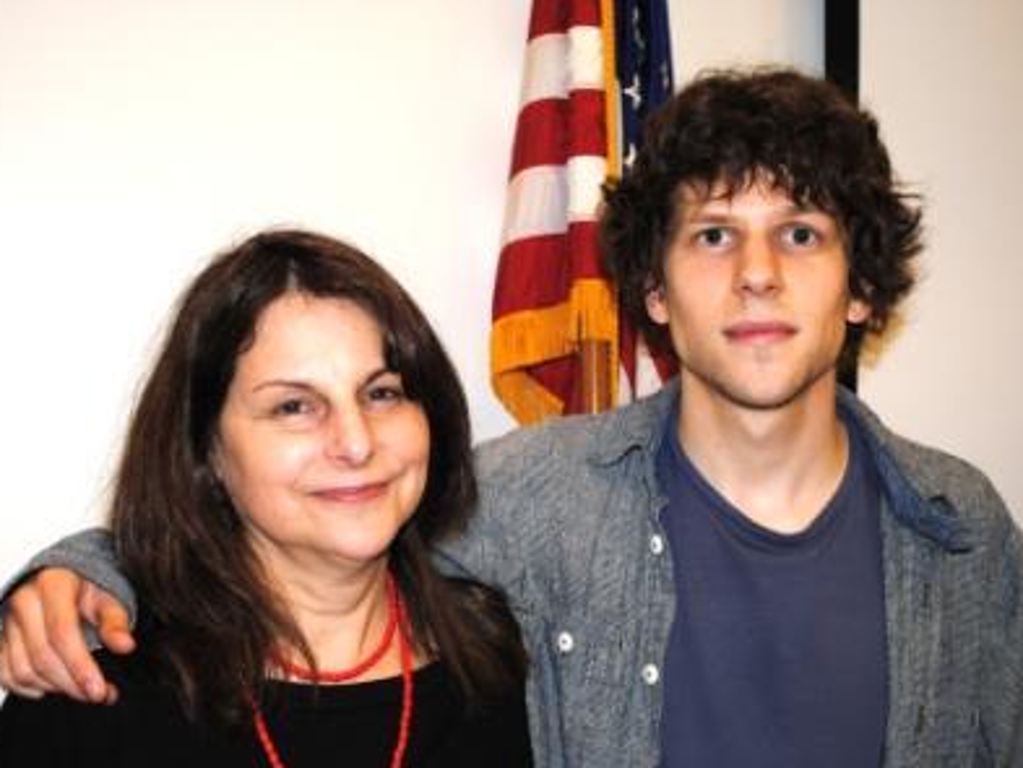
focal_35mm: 56
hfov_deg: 34.3
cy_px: 388
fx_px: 1655
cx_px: 461
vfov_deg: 26.1
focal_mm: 34
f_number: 5
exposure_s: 1/60
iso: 200
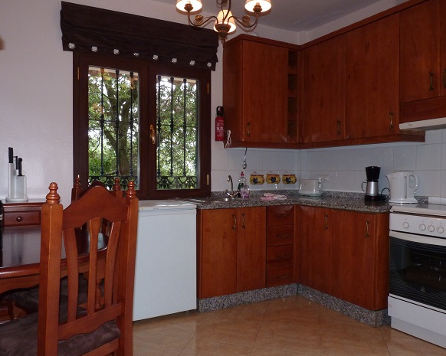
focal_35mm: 29
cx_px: 208
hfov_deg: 60.4
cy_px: 179
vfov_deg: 49.9
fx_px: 383
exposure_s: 1/30
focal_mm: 4.8
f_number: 6.3
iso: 200
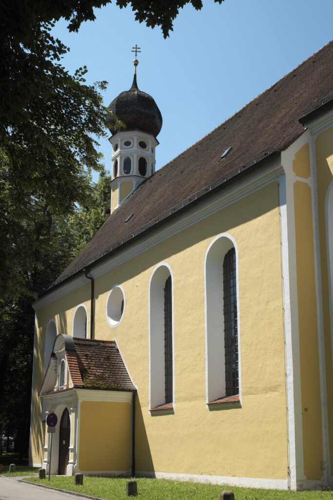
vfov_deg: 43.6
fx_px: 624
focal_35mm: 45
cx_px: 166
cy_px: 250
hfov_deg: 29.9
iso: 200
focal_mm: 30.2
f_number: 10
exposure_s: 1/220
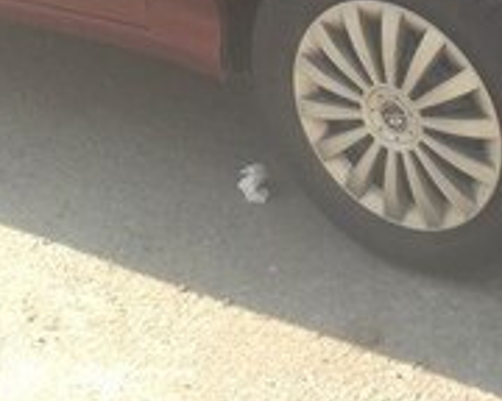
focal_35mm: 118
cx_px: 218
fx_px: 1753
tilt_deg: -17.6
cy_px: -110
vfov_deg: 12.7
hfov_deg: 16.3
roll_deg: +8.9
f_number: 2.4
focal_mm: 4.12
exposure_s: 1/366
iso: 50
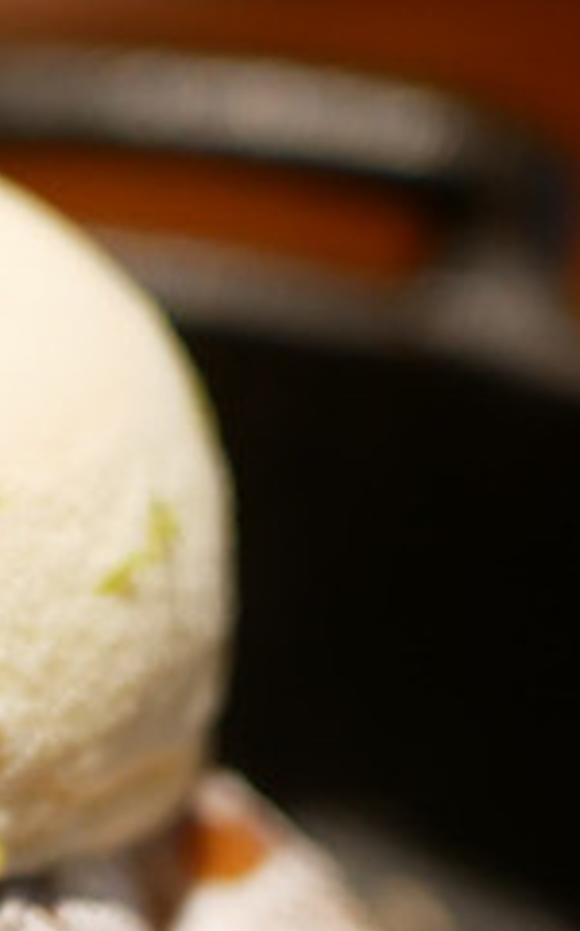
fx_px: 3019
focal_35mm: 119
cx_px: -549
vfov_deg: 16.8
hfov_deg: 10.2
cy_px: 1114
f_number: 1.7
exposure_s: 1/60
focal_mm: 15
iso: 400
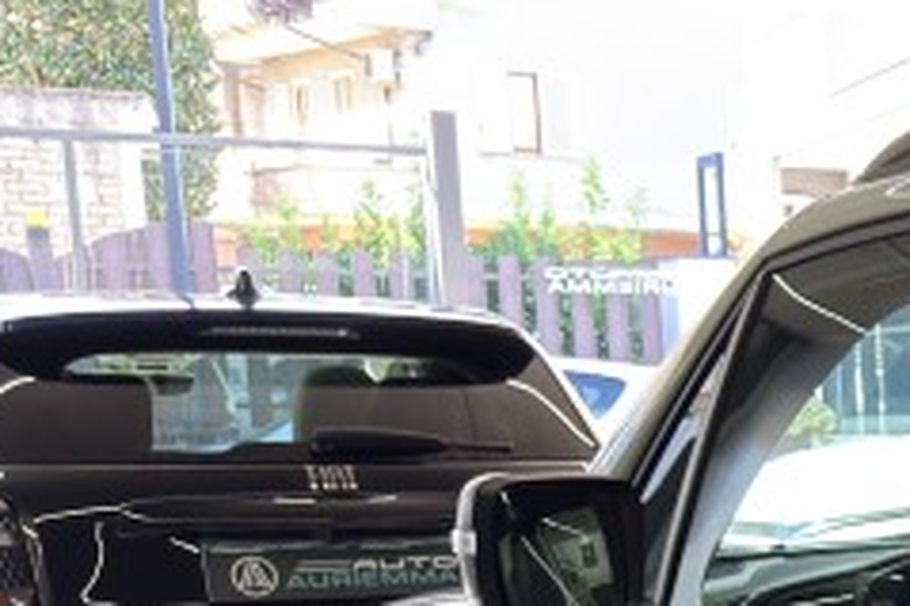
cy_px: 877
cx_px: 1900
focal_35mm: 107
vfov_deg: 12.2
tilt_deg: -10.5
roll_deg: -0.6
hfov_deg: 15.0
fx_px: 2703
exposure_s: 1/100
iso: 160
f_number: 1.78
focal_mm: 6.76
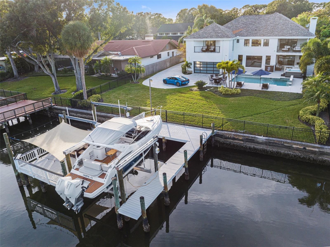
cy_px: 124
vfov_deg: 56.7
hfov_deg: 71.6
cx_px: 165
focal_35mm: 24
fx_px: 229
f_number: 4.5
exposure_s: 1/25
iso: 100
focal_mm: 12.29
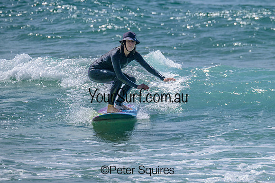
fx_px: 6215
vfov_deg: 1.7
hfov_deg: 2.5
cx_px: 186
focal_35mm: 814
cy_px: 79
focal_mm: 600
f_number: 11
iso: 500
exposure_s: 1/2000
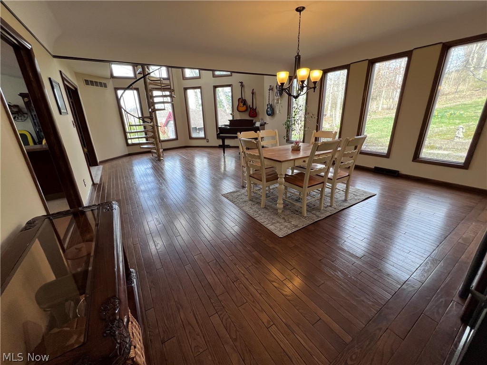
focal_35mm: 13
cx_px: 244
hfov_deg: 106.2
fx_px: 183
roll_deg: +1.8
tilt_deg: -20.0
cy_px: 182
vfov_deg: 89.9
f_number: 1.8
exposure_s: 1/120
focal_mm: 1.57
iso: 100
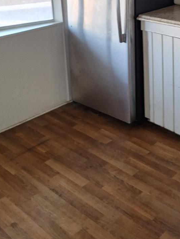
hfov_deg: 29.5
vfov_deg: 36.0
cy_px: 3
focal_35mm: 48
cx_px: 146
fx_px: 333
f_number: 1.8
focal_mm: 5.54
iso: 64
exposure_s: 1/40
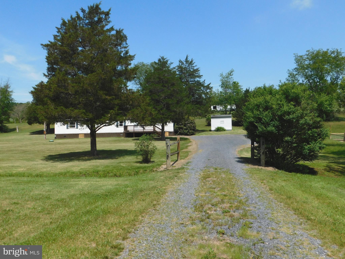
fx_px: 299
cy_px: 130
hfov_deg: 60.0
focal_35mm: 30
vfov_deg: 46.8
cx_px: 172
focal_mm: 5.3
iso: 125
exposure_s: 1/640
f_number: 6.4
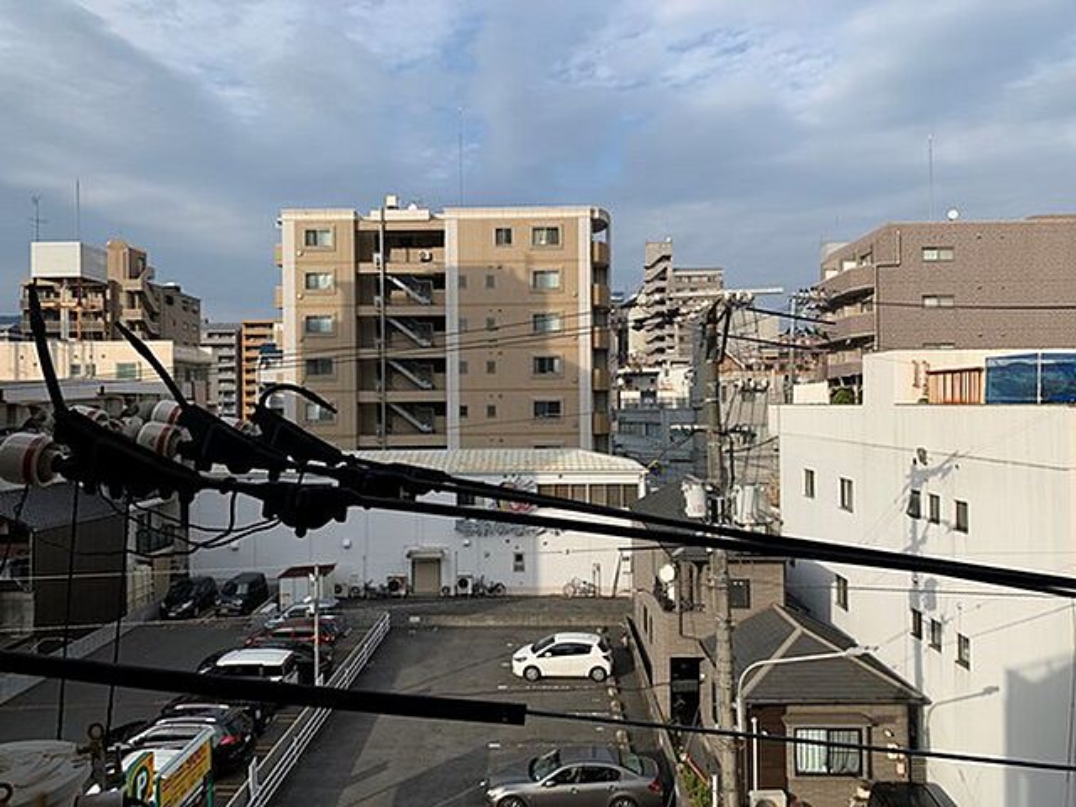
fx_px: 808
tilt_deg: +0.7
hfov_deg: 67.3
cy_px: 404
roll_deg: +0.2
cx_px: 538
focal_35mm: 26
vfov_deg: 53.1
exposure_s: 1/1387
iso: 25
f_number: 1.8
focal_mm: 4.25
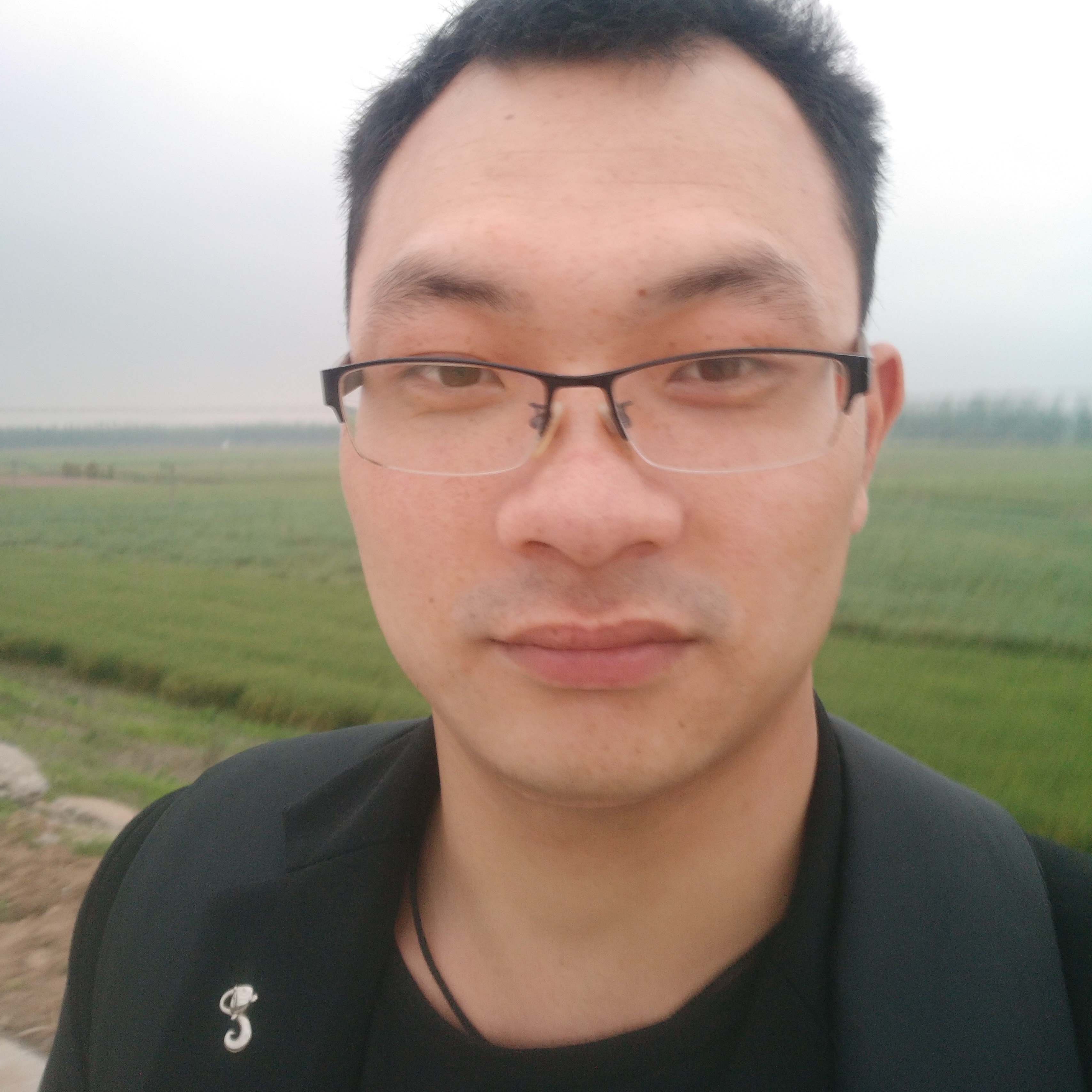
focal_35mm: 25
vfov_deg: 62.2
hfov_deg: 62.9
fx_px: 892
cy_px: 423
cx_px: 542
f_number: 2
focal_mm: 3.57
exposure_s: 1/33
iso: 160
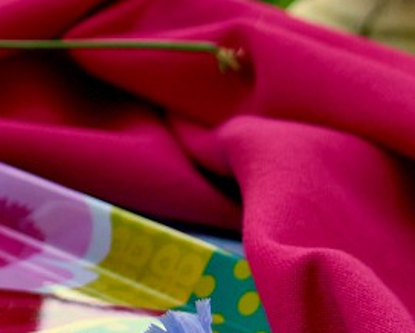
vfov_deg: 8.6
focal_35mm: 180
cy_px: 47
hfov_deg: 10.3
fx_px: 2212
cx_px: -267
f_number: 5
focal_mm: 34
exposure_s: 1/100
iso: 100
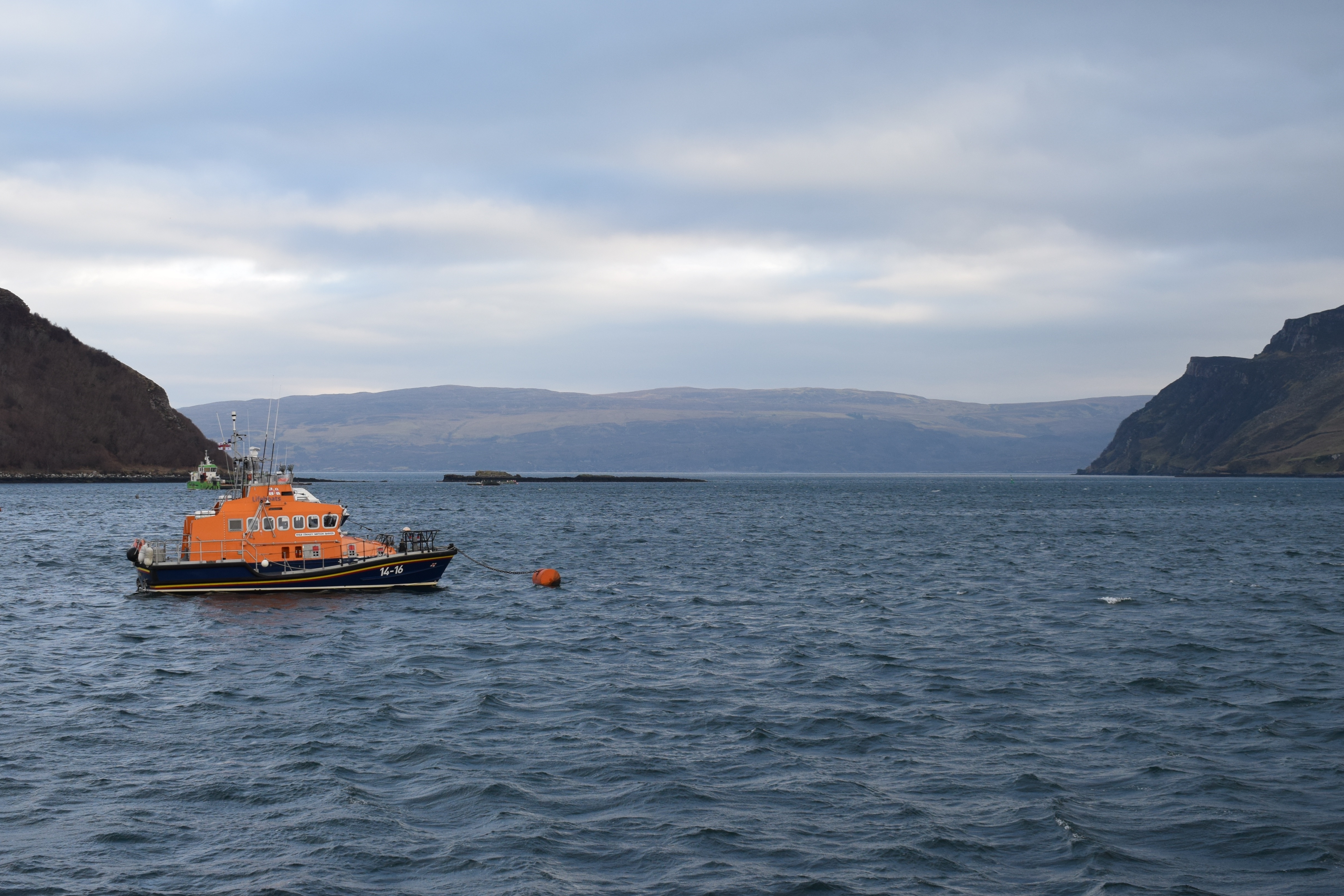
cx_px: 588
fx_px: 2001
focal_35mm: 54
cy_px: 378
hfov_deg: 37.1
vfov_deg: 25.2
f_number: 8
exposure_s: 1/250
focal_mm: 29
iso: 360
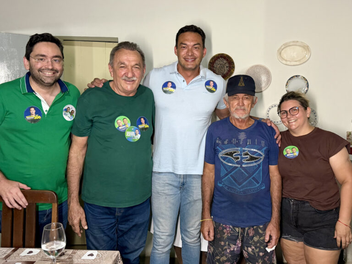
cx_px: 176
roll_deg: -1.0
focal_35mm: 24
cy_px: 132
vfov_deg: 56.8
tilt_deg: -4.1
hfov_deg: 71.6
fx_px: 244
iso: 500
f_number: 1.78
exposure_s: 1/60
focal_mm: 6.76
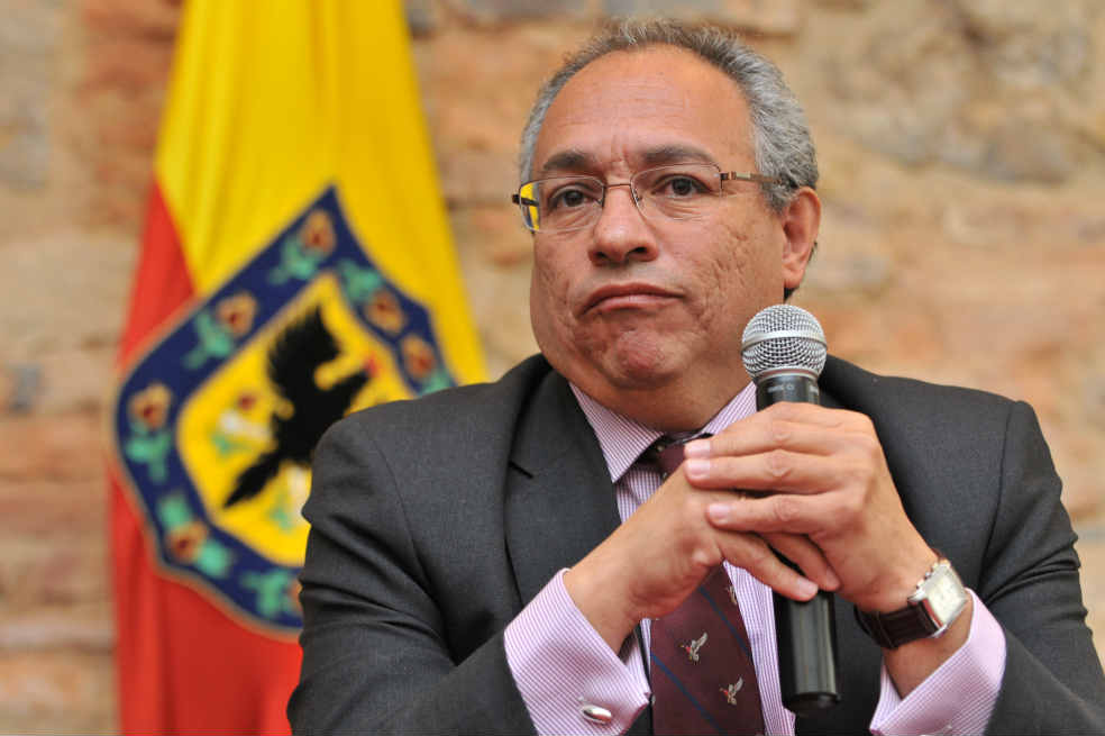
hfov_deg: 16.7
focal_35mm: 123
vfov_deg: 11.1
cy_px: 368
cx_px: 552
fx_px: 3773
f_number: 2.8
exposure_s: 1/100
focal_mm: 82
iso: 640
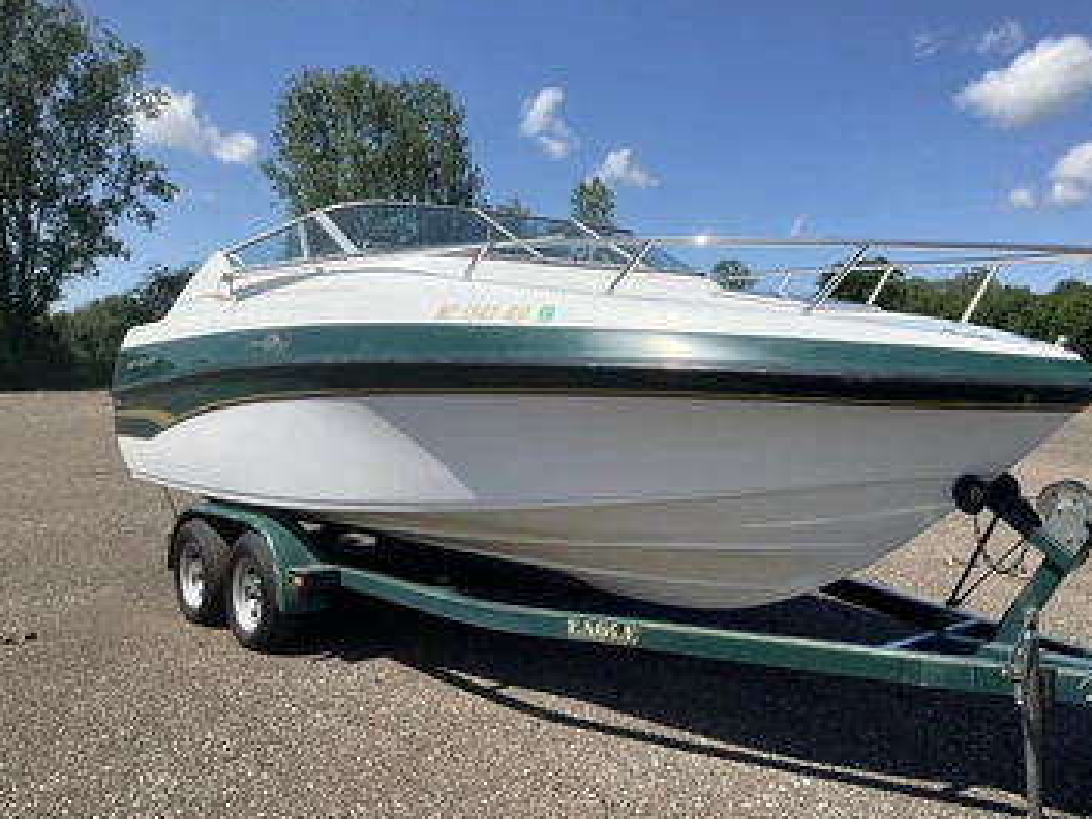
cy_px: 406
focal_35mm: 33
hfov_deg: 55.3
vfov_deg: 42.9
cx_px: 593
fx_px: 1041
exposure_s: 1/1848
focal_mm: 3
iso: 25
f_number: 1.8
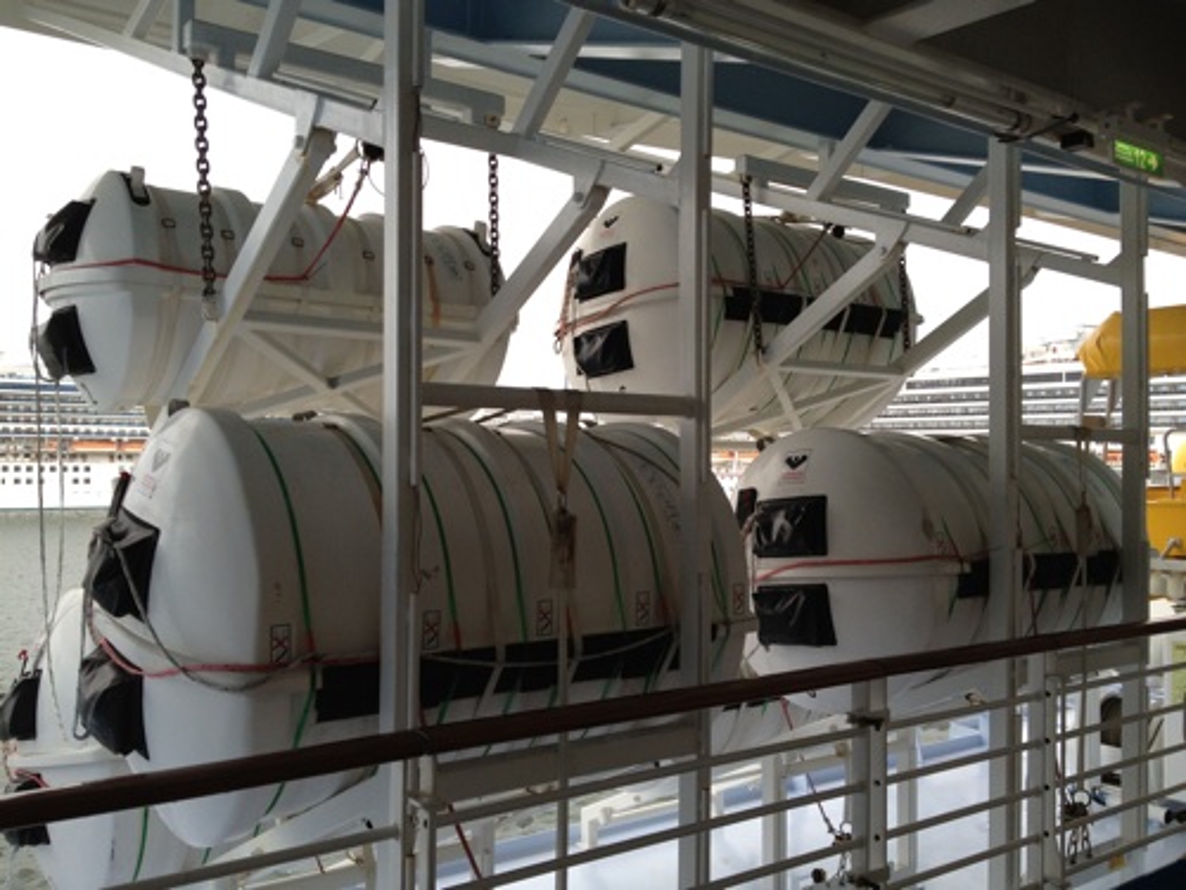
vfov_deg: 40.7
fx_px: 1199
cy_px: 445
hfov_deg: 52.6
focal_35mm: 35
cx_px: 593
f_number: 2.4
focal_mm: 4.28
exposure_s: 1/151
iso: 64
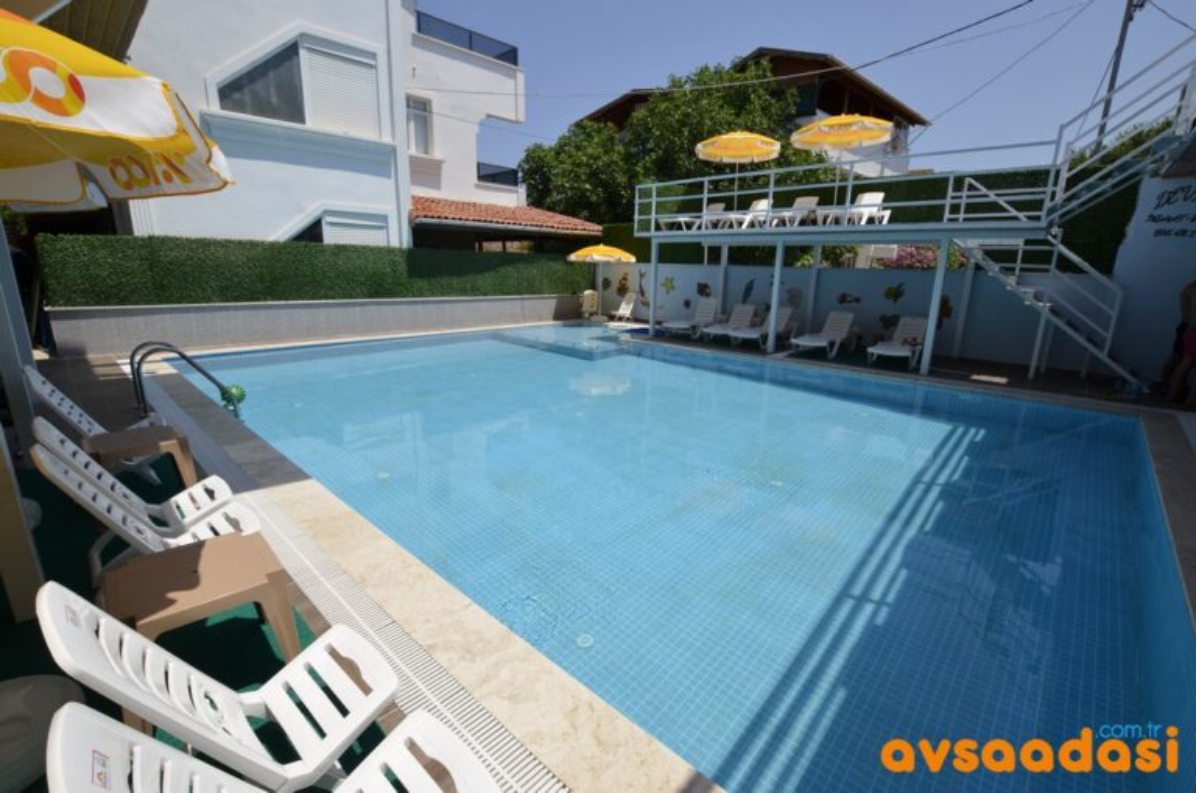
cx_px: 598
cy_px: 396
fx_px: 497
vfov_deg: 77.1
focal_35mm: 15
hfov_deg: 100.5
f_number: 8
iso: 100
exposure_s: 1/350
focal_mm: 10
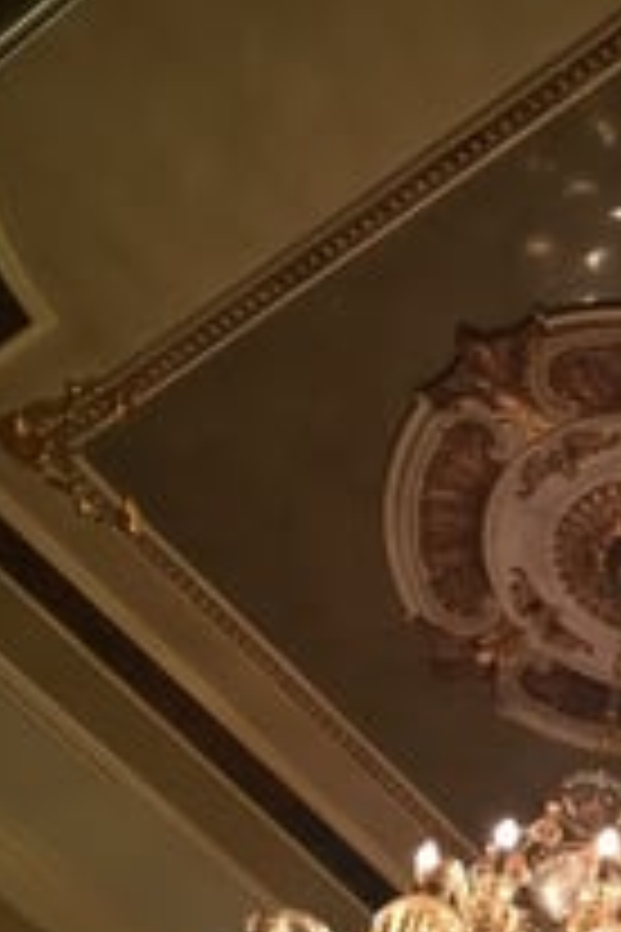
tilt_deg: +51.0
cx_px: 814
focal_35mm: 70
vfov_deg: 28.0
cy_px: 801
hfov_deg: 18.1
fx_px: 1811
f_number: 2.2
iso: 64
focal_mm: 4.15
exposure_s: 1/15
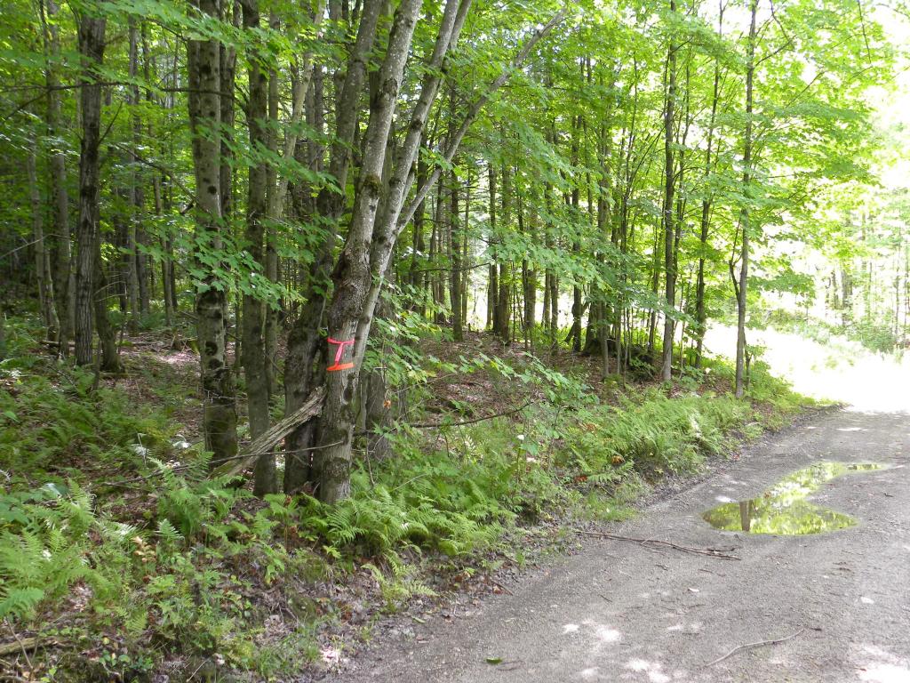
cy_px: 342
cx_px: 455
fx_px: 868
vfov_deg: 42.9
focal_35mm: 33
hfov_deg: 55.4
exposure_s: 1/30.8
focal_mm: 5.9
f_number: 2.8
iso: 64
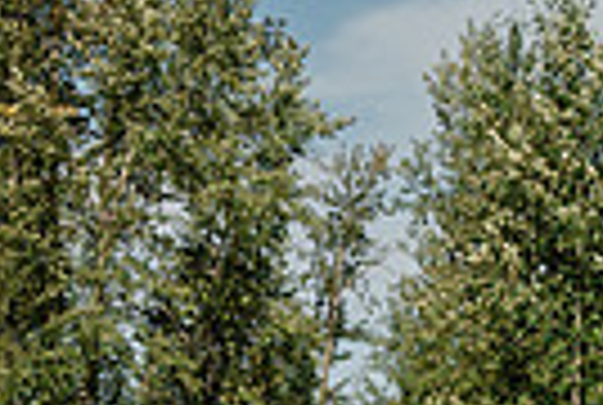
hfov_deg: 16.0
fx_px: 2031
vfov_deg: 10.9
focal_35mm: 121
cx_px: -180
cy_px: 646
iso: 400
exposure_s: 1/250
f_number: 4
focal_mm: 28
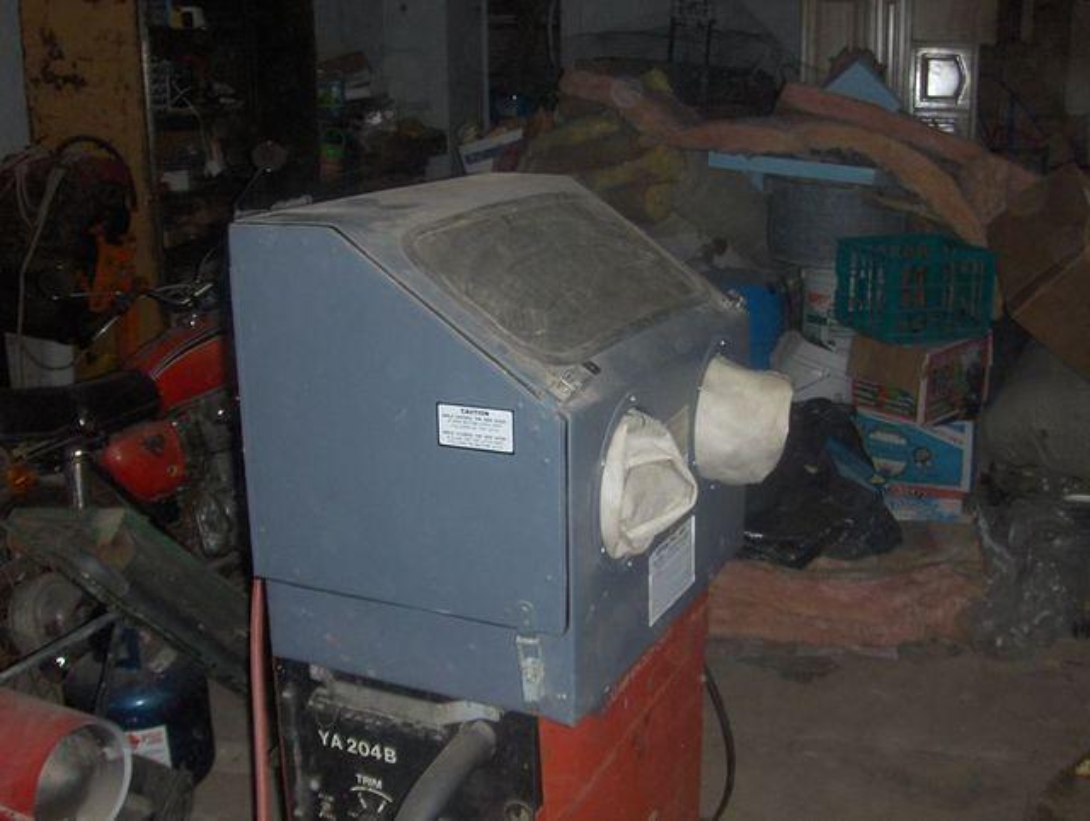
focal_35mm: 41
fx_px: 1293
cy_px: 410
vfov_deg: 35.2
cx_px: 545
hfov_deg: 45.7
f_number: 3.5
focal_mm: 6.5
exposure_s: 1/60
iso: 100
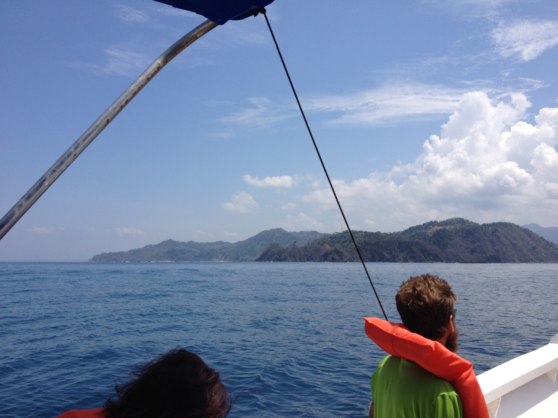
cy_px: 209
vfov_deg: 40.7
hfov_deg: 52.6
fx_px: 564
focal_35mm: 35
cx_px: 279
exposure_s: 1/2632
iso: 50
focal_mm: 4.28
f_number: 2.4
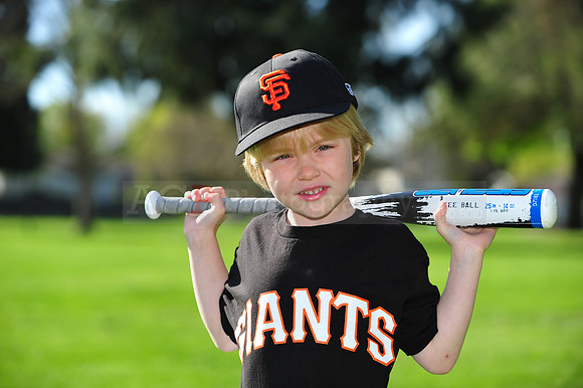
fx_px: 1813
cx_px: 292
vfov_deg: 12.2
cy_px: 194
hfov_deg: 18.3
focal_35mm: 112
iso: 200
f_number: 4.5
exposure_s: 1/800
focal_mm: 112
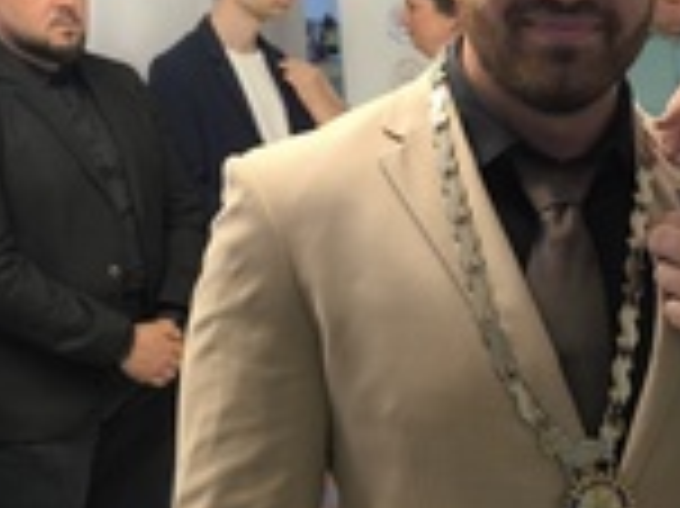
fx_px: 1197
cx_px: 739
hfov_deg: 28.9
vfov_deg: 24.0
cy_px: 216
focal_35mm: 61
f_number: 1.65
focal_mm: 6.14
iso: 640
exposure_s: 1/50
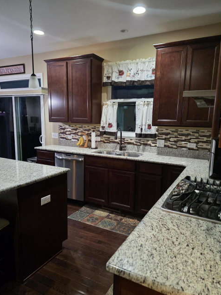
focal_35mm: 24
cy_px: 153
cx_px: 113
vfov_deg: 71.6
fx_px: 204
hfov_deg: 56.8
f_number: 1.7
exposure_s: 1/120
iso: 1600
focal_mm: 6.25
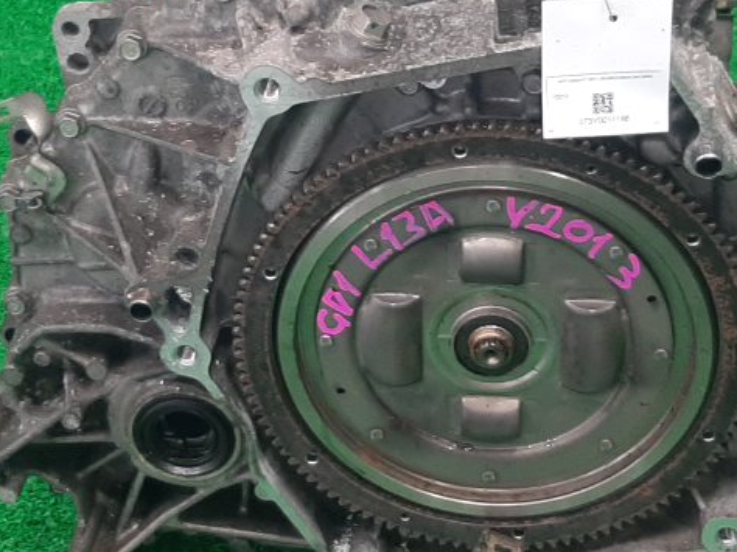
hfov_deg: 24.7
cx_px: 317
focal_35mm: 79
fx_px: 1681
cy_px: 224
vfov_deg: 18.6
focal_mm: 3.93
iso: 122
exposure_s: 1/50
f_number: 1.7
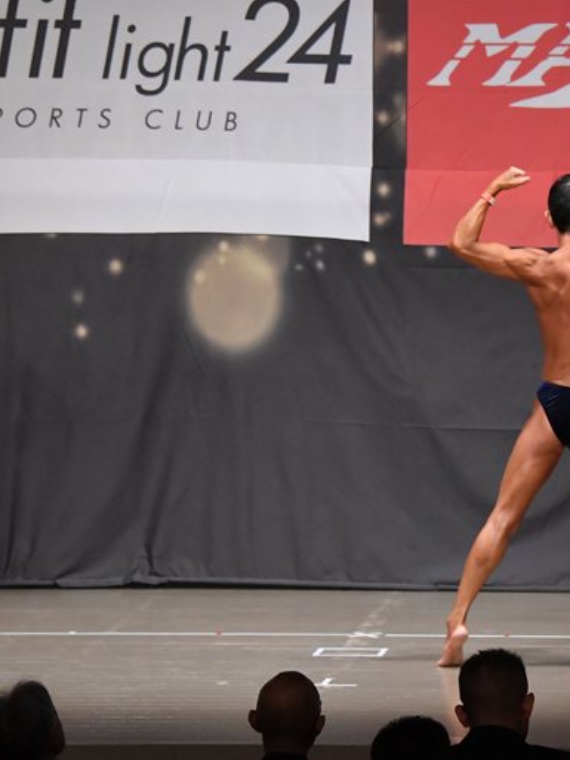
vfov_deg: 8.1
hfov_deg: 6.1
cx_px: 540
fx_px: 5355
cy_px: 379
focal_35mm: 244
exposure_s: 1/400
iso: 6400
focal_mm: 112
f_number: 5.6
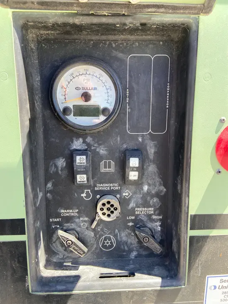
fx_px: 228
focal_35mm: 26
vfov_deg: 67.3
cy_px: 152
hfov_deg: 53.1
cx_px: 114
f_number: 1.8
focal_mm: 4.25
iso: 32
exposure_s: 1/238
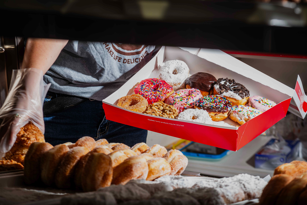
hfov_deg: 19.5
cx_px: 154
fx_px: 895
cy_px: 102
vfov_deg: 13.0
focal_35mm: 105
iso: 100
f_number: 10
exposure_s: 1/250
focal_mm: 105
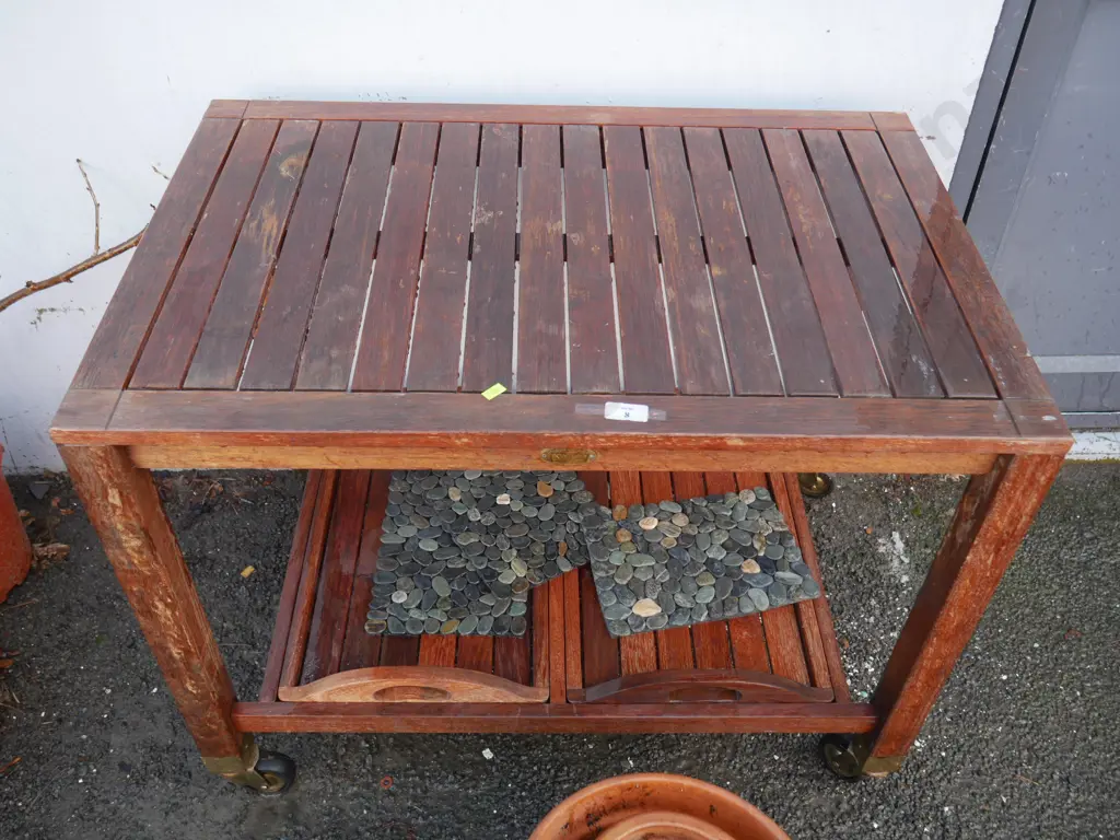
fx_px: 971
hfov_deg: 60.0
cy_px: 420
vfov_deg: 46.8
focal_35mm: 30
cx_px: 560
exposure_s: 1/125
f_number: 3.6
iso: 200
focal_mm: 15
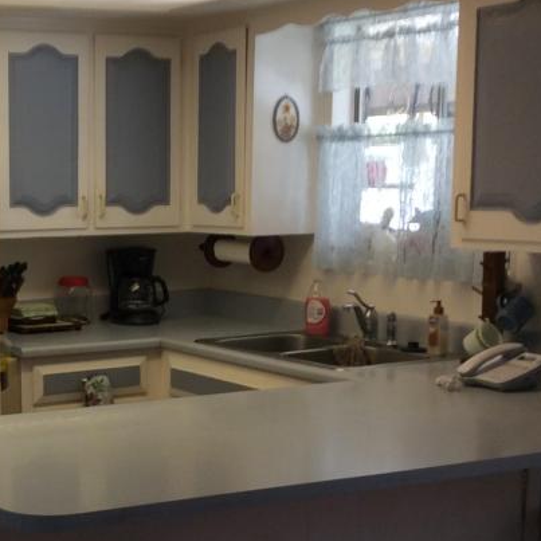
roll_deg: +2.3
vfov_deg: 23.9
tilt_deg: -10.7
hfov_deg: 23.1
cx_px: 13
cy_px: 340
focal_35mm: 72
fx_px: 1273
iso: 32
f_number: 2.4
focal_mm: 3.3
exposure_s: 1/24
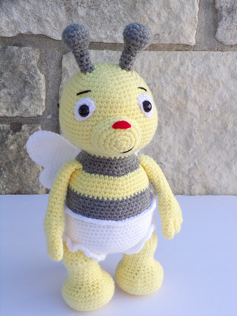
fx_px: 593
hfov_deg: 22.6
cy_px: 158
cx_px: 118
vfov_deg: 29.8
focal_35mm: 65
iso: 80
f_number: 3.8
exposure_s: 1/140
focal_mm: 11.6
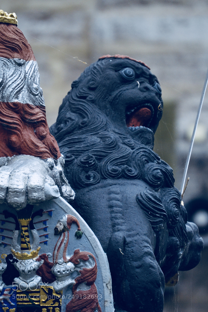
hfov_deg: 4.6
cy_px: 156
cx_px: 104
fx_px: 2601
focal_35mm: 300
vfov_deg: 6.9
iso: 1400
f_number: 5.6
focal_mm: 200
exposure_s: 1/500
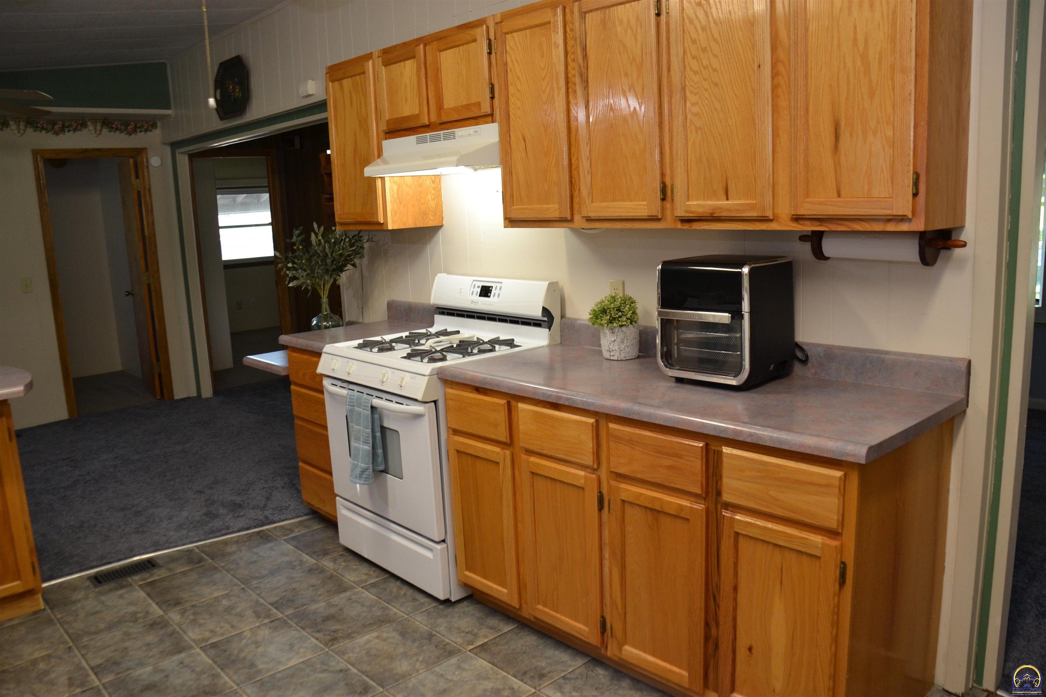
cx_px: 523
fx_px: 784
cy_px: 348
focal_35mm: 27
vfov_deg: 47.9
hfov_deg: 67.4
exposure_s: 1/60
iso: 560
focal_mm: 18
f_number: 3.5
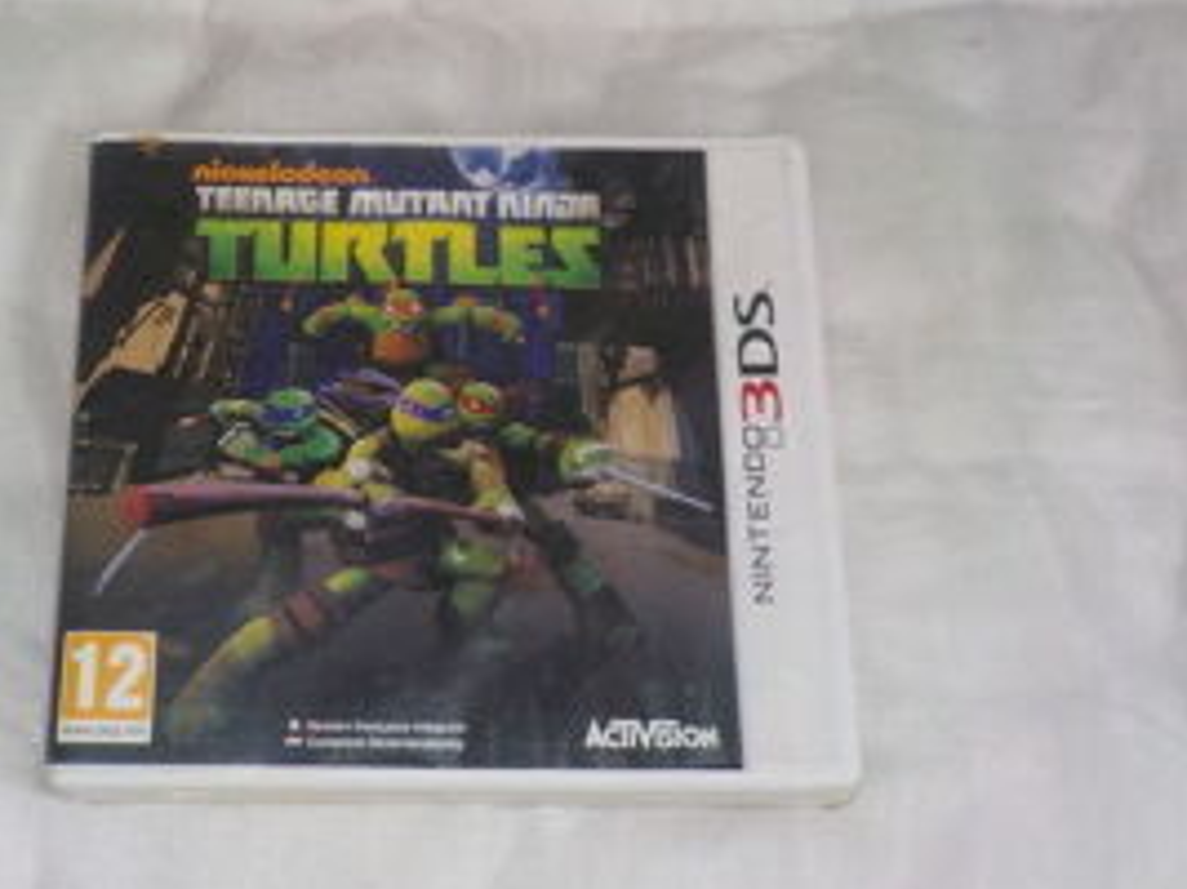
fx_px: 1851
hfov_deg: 35.3
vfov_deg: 27.0
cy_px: 360
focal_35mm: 54
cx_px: 422
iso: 200
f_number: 3.3
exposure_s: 1/30
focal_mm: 4.1
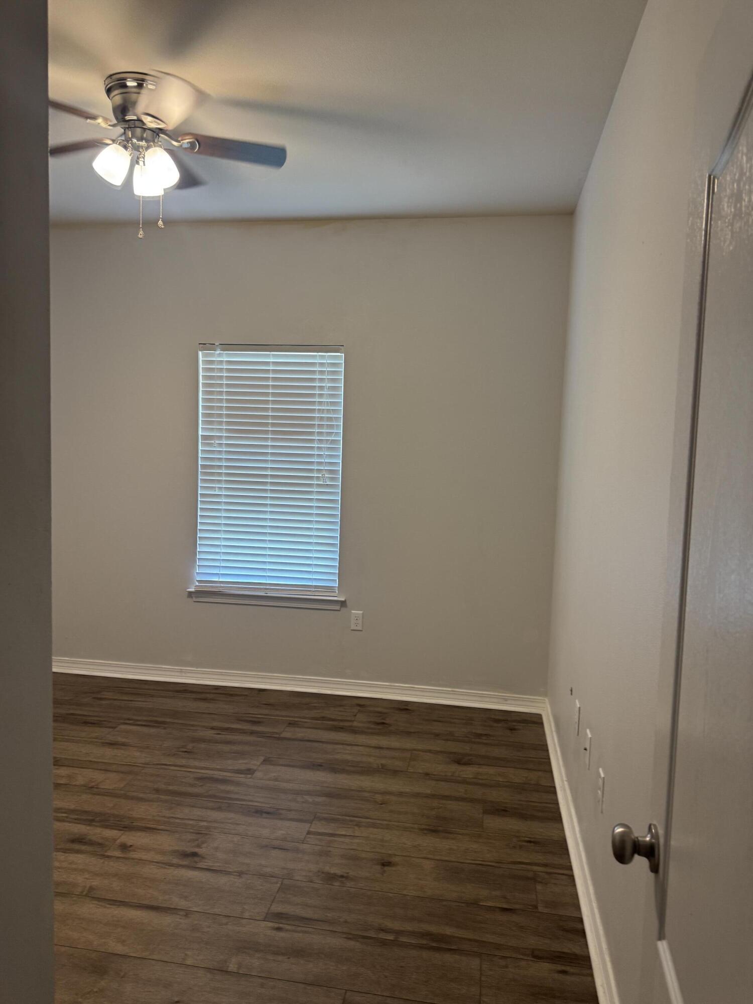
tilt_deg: -4.1
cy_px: 502
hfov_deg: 56.8
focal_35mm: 24
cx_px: 376
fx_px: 696
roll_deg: -1.5
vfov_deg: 71.6
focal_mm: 6.76
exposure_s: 1/60
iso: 160
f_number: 1.78
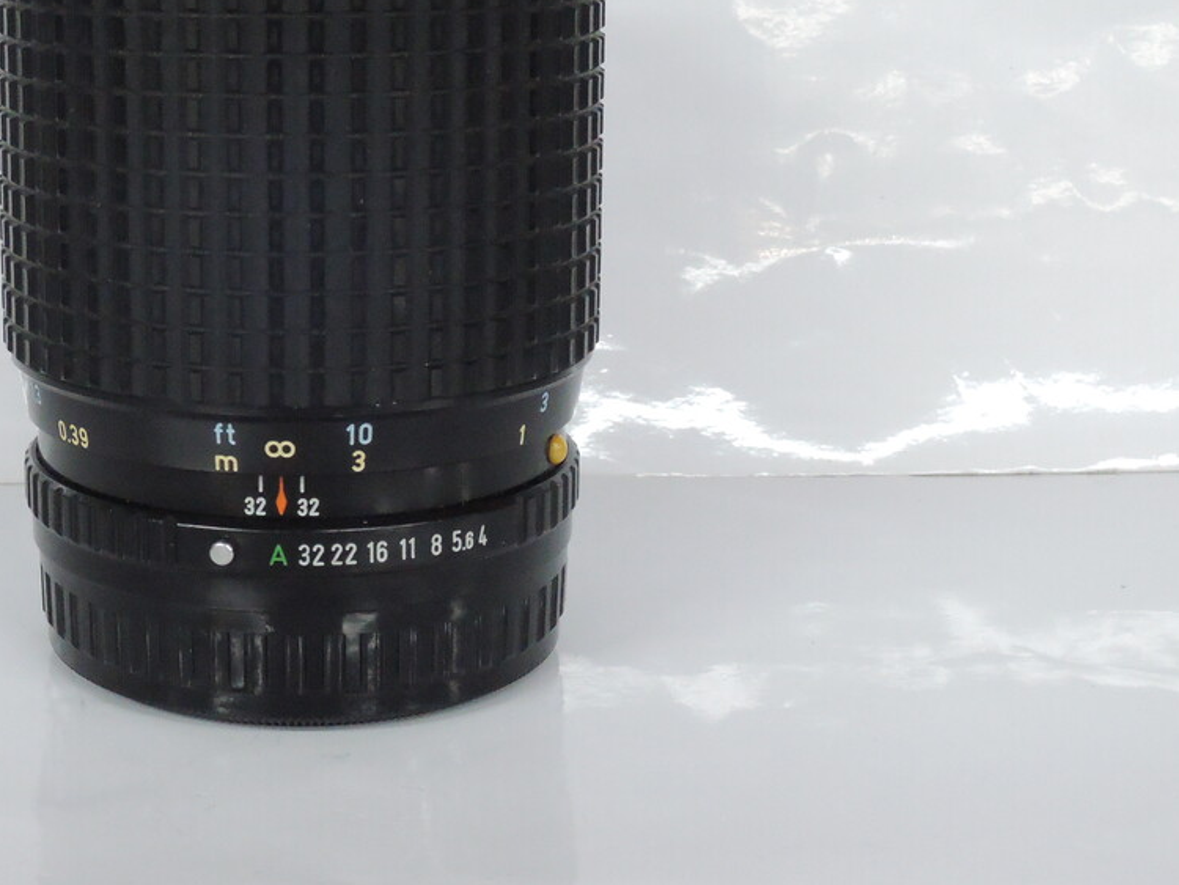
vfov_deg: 22.8
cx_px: 305
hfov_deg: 29.8
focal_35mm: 64
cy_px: 248
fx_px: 2180
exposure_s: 1/80
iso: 1600
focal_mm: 8.6
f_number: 5.6
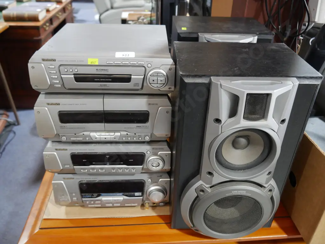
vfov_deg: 46.8
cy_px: 122
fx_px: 282
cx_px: 162
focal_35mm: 30
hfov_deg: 59.9
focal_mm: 15
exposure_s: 1/60
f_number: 3.6
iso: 1250
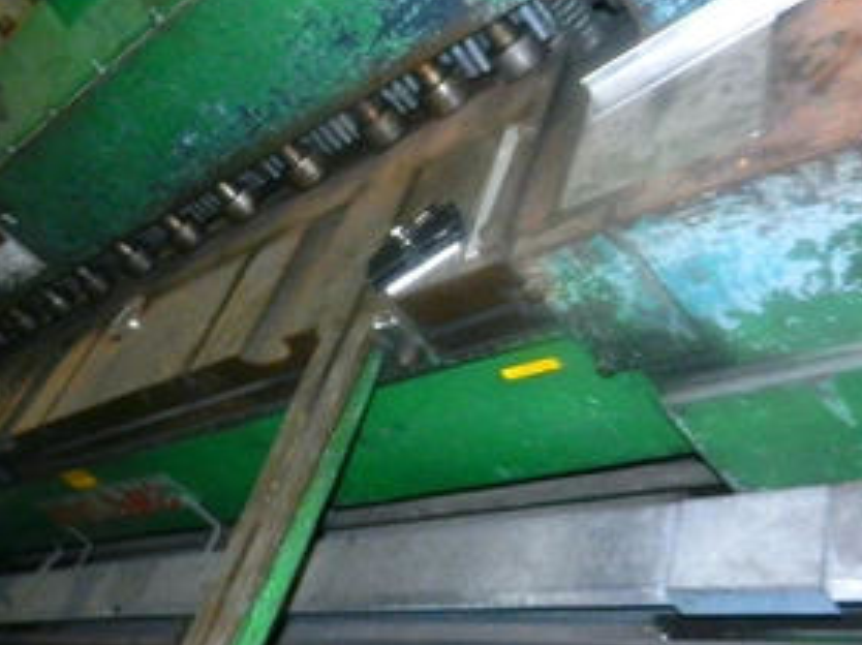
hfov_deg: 51.2
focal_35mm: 36
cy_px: 298
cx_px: 369
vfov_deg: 39.6
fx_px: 896
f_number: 7
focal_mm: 4.5
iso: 800
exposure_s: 1/30
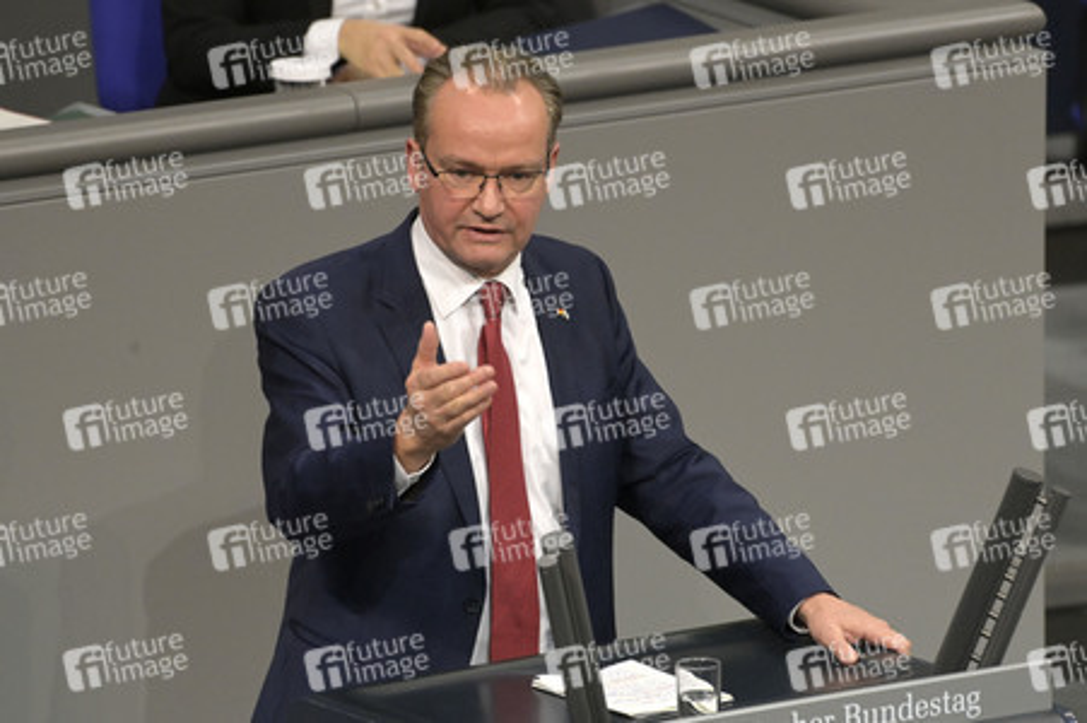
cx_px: 544
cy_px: 362
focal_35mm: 390
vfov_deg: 3.5
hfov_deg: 5.3
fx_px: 11767
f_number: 5.6
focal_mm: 390
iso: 10000
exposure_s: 1/320
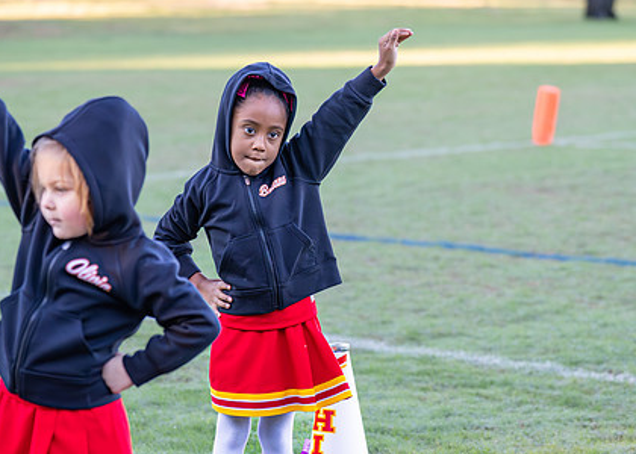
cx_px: 269
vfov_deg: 10.6
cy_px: 208
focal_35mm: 135
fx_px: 2438
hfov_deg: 14.9
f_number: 2.8
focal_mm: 78
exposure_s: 1/1600
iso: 1600
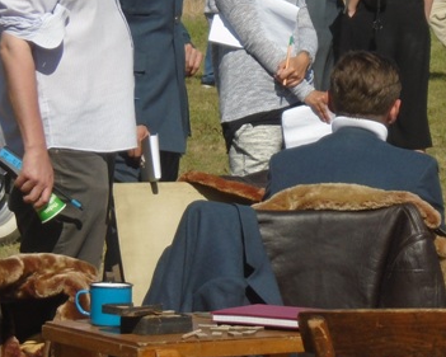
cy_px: 24
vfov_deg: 5.3
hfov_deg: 6.7
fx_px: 3816
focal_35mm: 289
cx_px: 305
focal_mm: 23
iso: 100
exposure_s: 1/500
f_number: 6.4
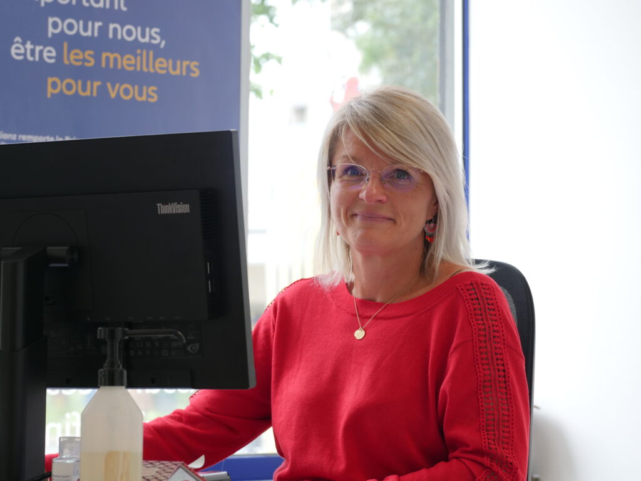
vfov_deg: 13.2
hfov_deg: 17.6
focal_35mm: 112
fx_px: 2074
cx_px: 320
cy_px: 240
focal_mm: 56
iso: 400
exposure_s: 1/100
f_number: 4.5
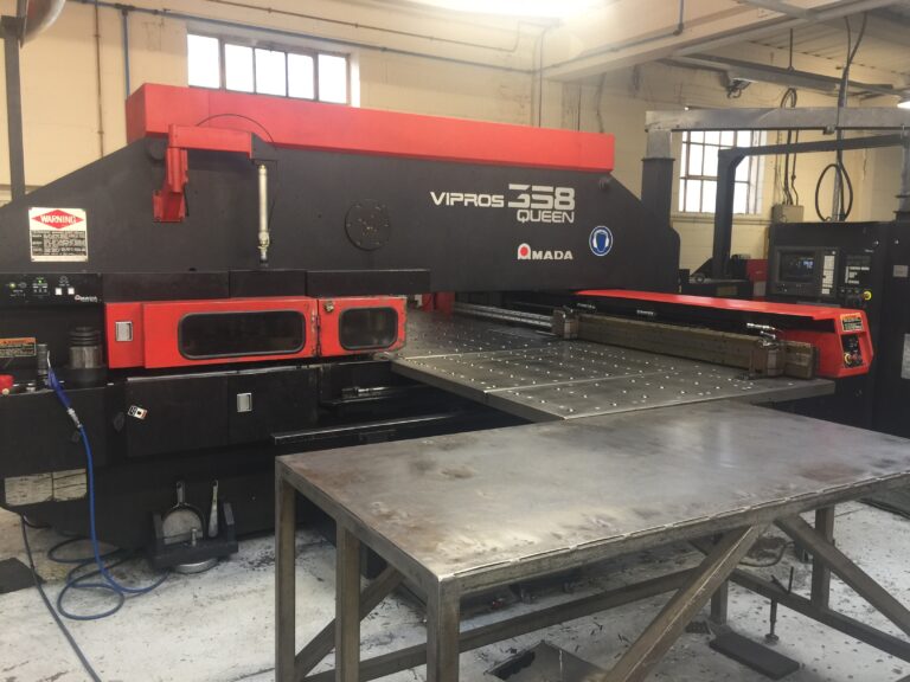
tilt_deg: -6.9
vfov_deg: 48.2
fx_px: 762
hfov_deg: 61.7
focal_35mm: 29
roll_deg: -1.7
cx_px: 455
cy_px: 341
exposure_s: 1/17
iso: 50
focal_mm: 4.15
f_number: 2.2
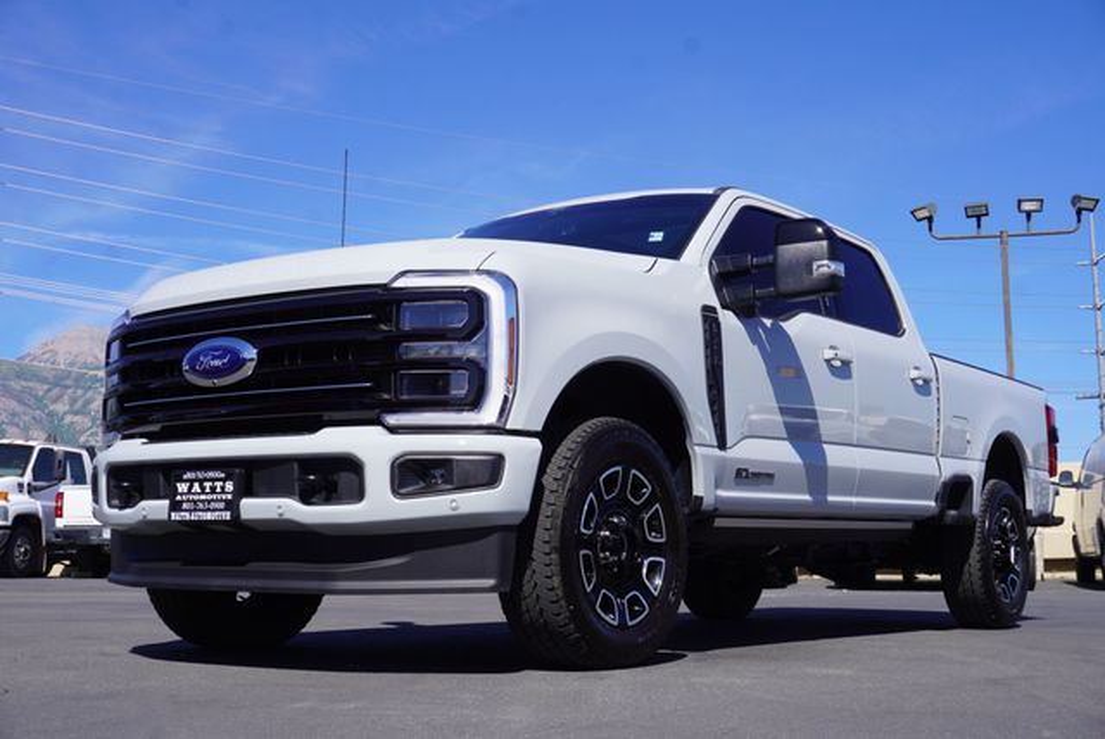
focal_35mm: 45
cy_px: 370
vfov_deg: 29.9
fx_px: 1382
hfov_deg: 43.6
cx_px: 552
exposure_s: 1/160
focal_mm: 30
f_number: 11
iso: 100
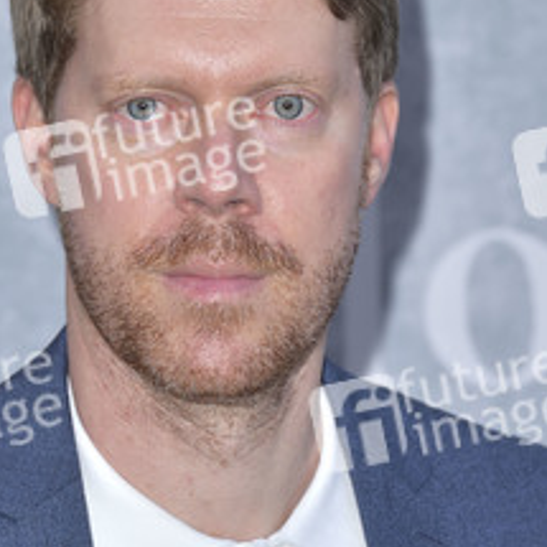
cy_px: 285
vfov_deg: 6.9
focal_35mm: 253
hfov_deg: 6.9
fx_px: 4523
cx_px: 210
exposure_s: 1/250
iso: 250
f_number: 6.3
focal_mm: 160
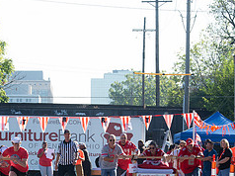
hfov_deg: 7.8
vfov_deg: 5.8
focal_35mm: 255
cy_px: 184
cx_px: 70
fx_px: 1729
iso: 200
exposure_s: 1/250
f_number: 8
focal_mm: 105
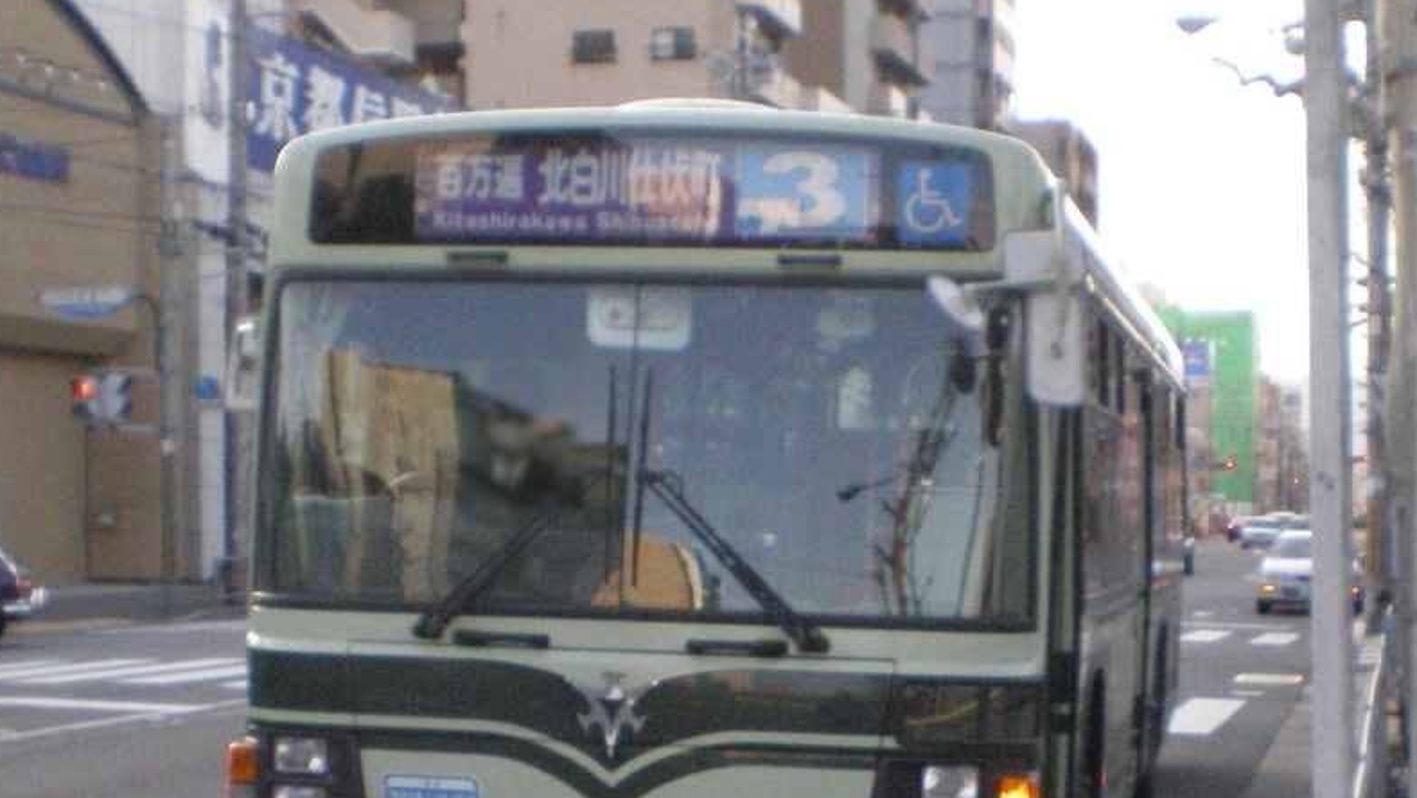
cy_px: 492
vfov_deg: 28.3
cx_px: 706
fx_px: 1578
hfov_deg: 48.4
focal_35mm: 42
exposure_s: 1/500
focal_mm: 6.3
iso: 400
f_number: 4.6
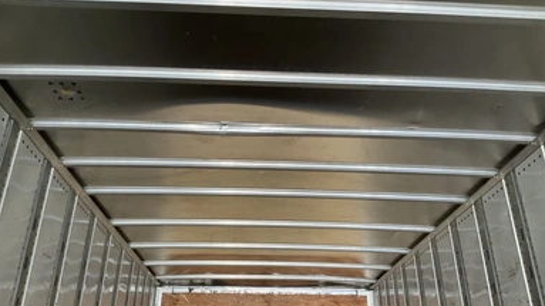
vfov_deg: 35.4
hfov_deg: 59.5
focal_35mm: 33
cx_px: 276
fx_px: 477
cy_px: 186
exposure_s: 1/60
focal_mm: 3
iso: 100
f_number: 1.8
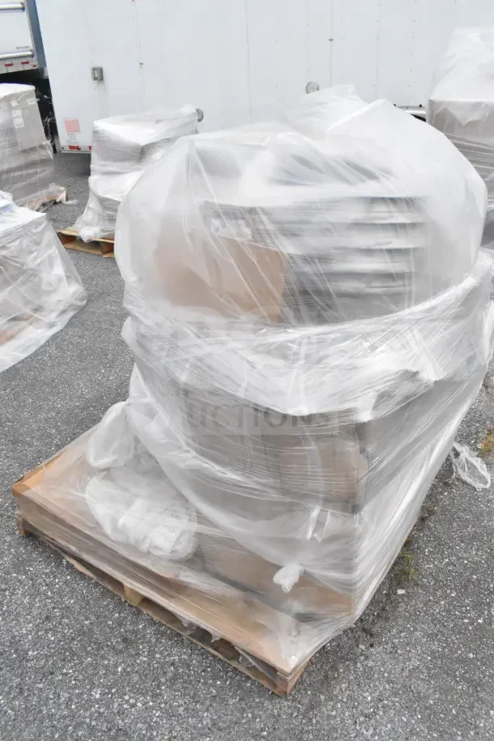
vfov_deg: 67.4
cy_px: 370
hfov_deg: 47.9
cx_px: 247
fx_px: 556
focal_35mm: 27
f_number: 18
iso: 6400
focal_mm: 18
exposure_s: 1/2000
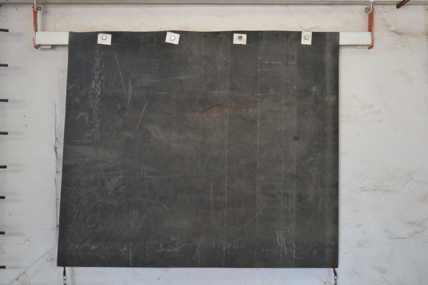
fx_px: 642
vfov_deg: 25.1
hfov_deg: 36.9
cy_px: 142
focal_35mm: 54
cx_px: 214
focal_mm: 36
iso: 1250
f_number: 5
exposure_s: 1/60
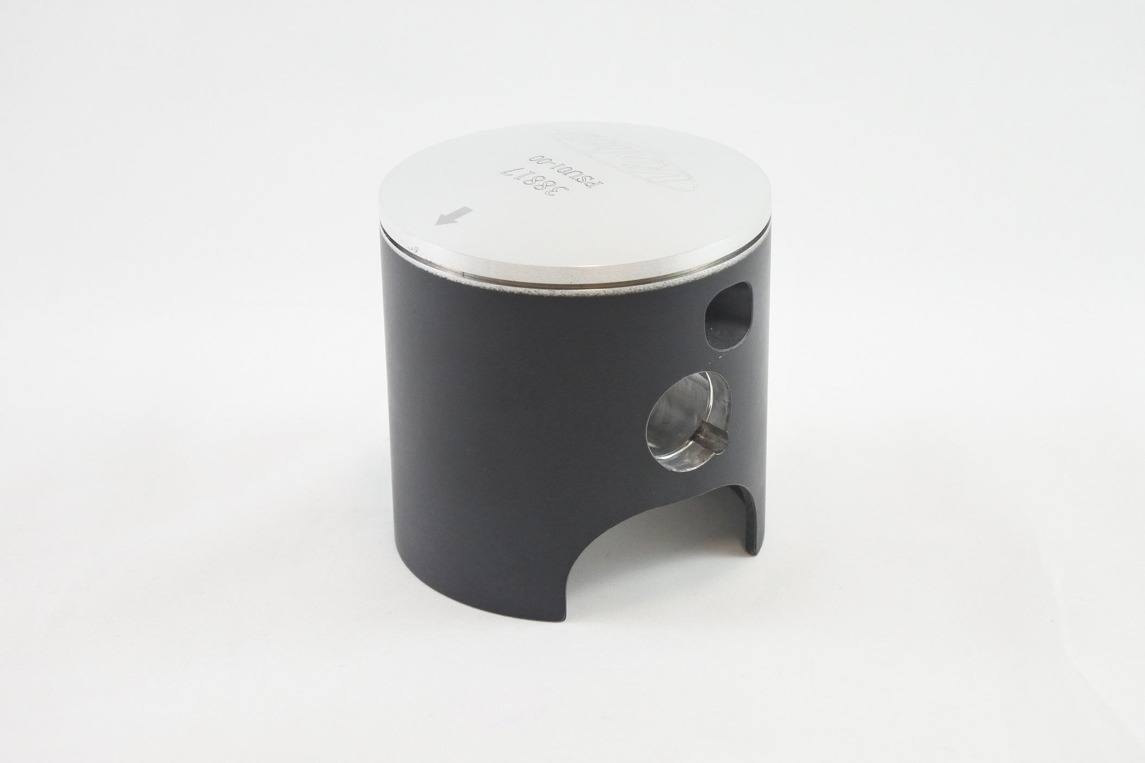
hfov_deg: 31.4
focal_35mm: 64
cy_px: 382
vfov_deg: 21.2
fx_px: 2035
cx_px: 572
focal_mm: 24
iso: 800
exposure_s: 1/125
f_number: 5
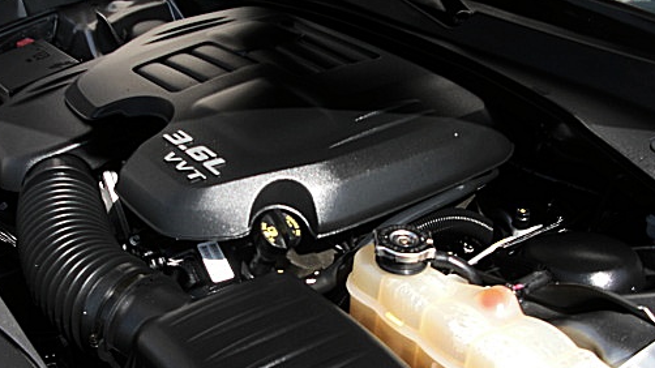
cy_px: 222
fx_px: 868
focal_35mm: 50
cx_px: 275
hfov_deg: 41.2
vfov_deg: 23.9
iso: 50
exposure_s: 1/500
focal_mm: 6.3
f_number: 2.8
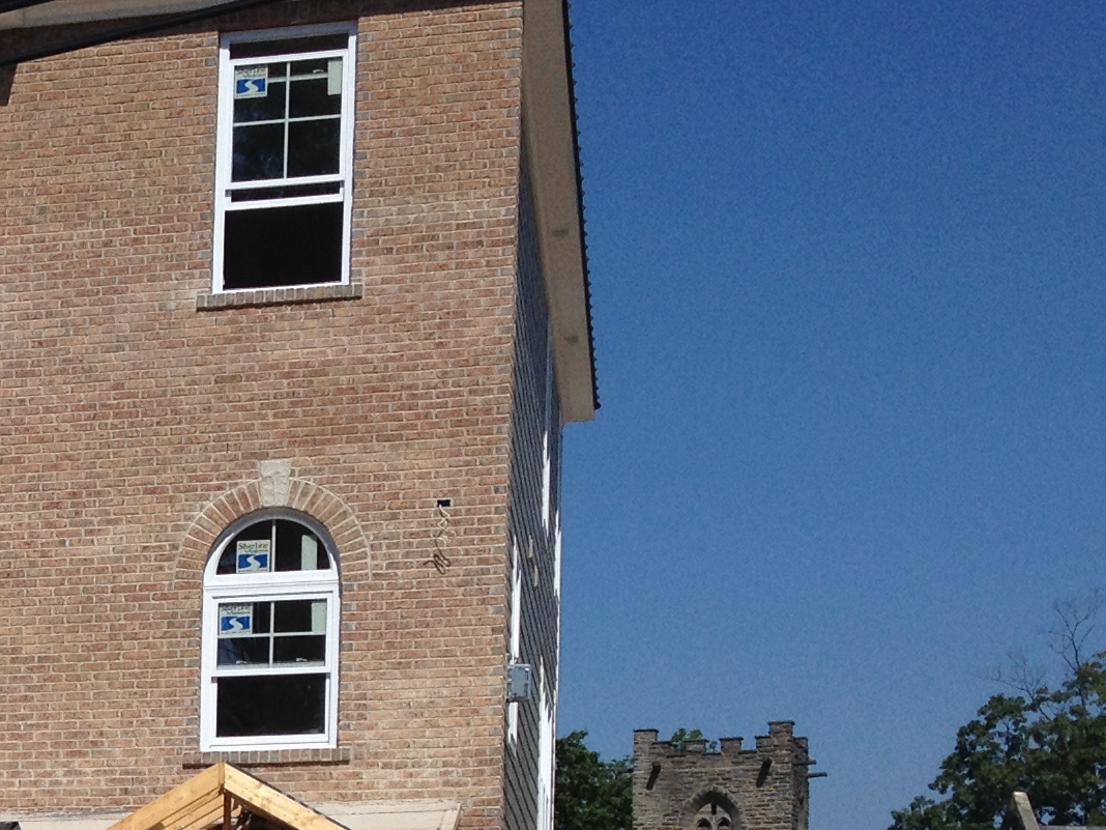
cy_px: 960
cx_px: -261
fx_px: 3419
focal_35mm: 107
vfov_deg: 13.5
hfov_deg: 17.4
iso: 50
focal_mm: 4.28
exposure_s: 1/3460
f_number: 2.4
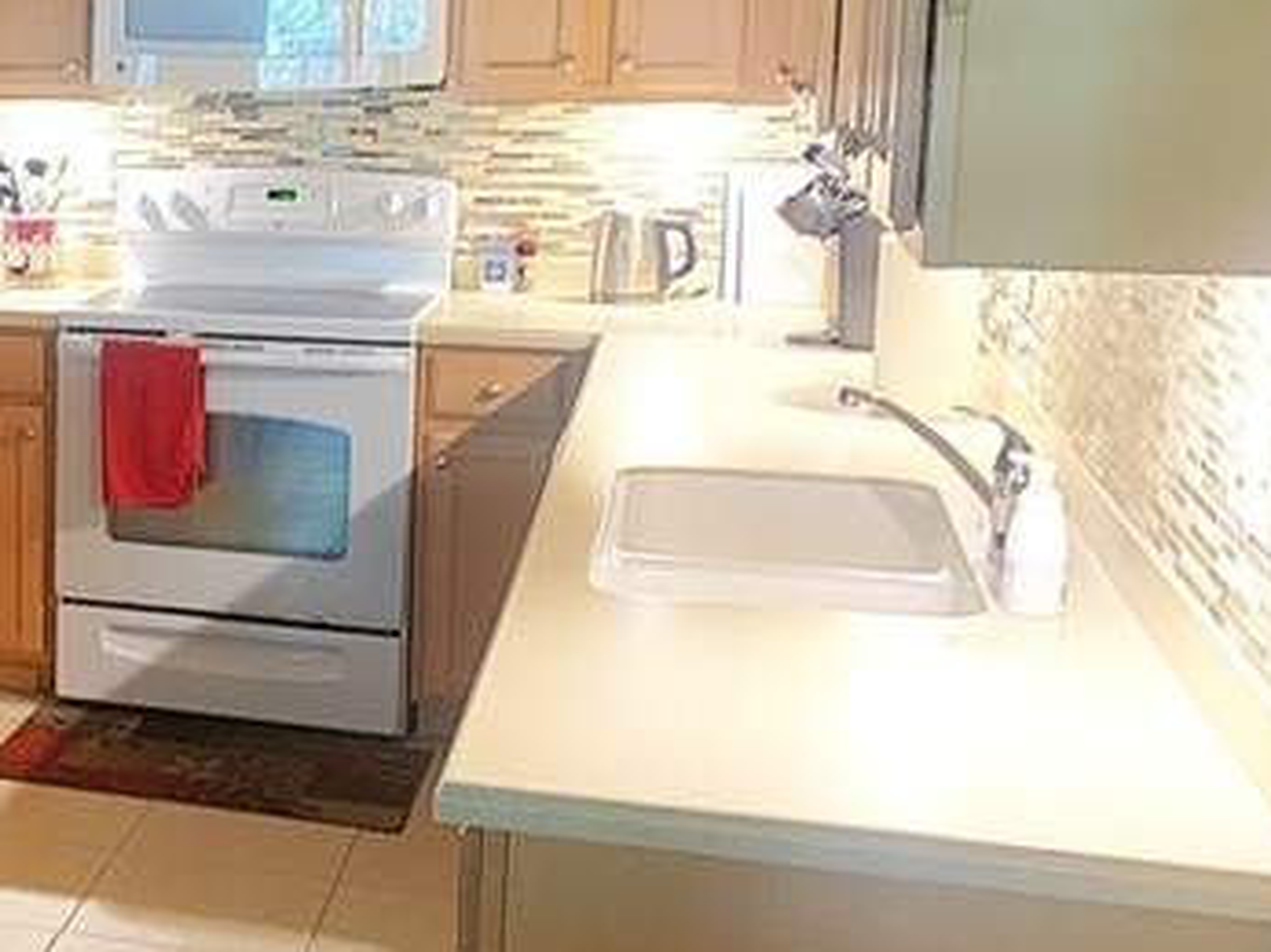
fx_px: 2202
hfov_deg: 29.0
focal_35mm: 60
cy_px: 362
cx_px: -147
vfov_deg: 24.3
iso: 400
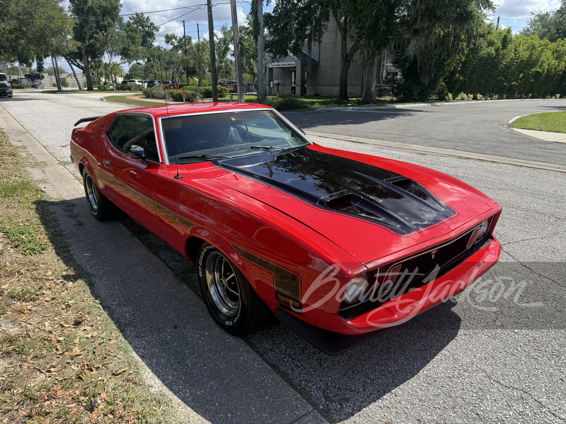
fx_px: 392
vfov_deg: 56.8
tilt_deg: -18.1
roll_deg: -0.6
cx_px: 283
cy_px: 212
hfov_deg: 71.6
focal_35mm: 24
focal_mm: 6.76
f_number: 1.78
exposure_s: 1/3145
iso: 80
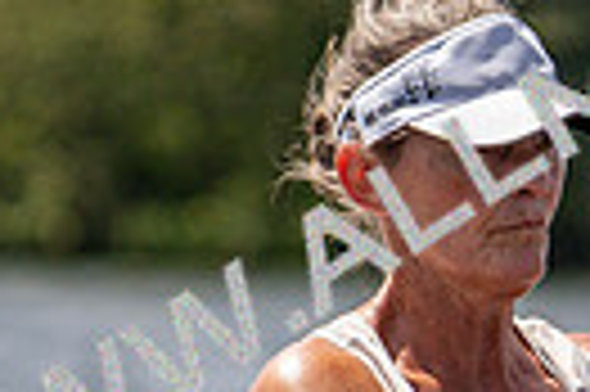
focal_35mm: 1119
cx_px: 419
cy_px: 547
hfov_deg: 1.8
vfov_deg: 1.2
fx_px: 18316
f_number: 5.6
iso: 250
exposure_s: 1/2000
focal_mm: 252
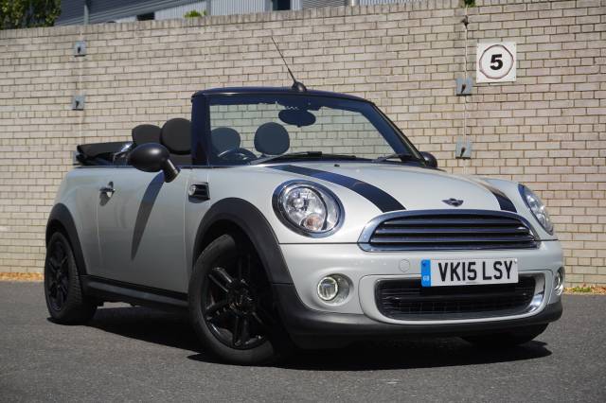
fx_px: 1110
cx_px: 303
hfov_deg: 30.5
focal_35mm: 66
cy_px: 202
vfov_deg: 20.6
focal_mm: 44
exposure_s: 1/250
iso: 100
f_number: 8
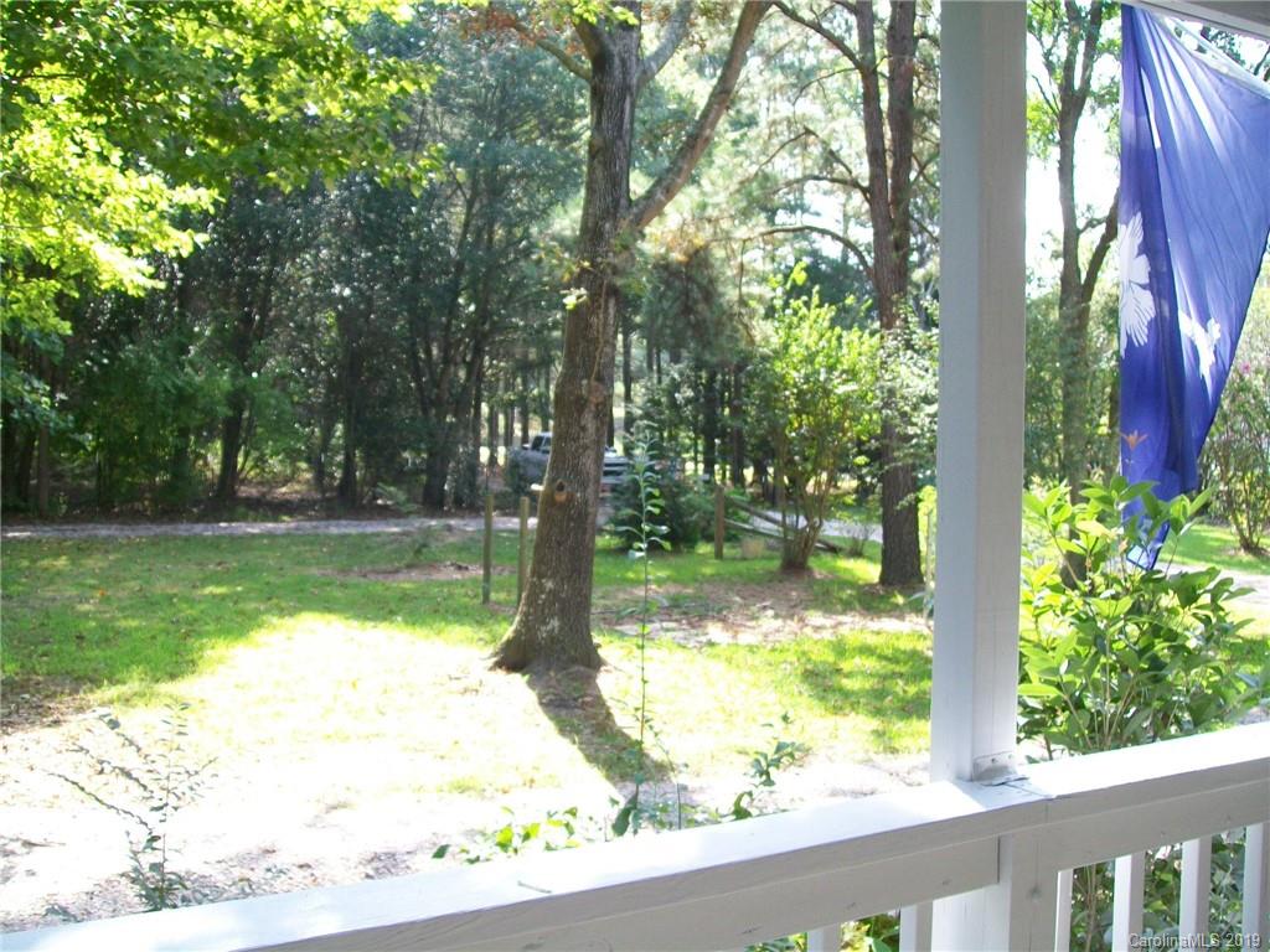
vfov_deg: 39.7
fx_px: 1321
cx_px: 635
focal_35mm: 36
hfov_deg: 51.4
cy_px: 476
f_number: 2.7
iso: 64
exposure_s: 1/80
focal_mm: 6
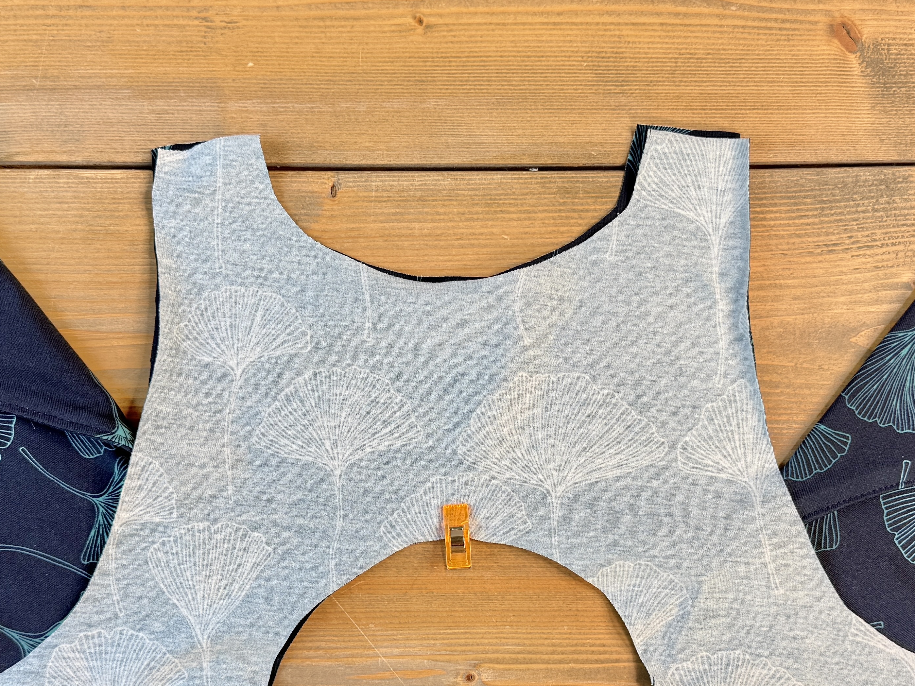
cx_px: 480
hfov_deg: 38.9
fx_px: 1295
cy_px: 427
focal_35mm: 49
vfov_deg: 29.6
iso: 80
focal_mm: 6.76
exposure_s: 1/121
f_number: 1.78
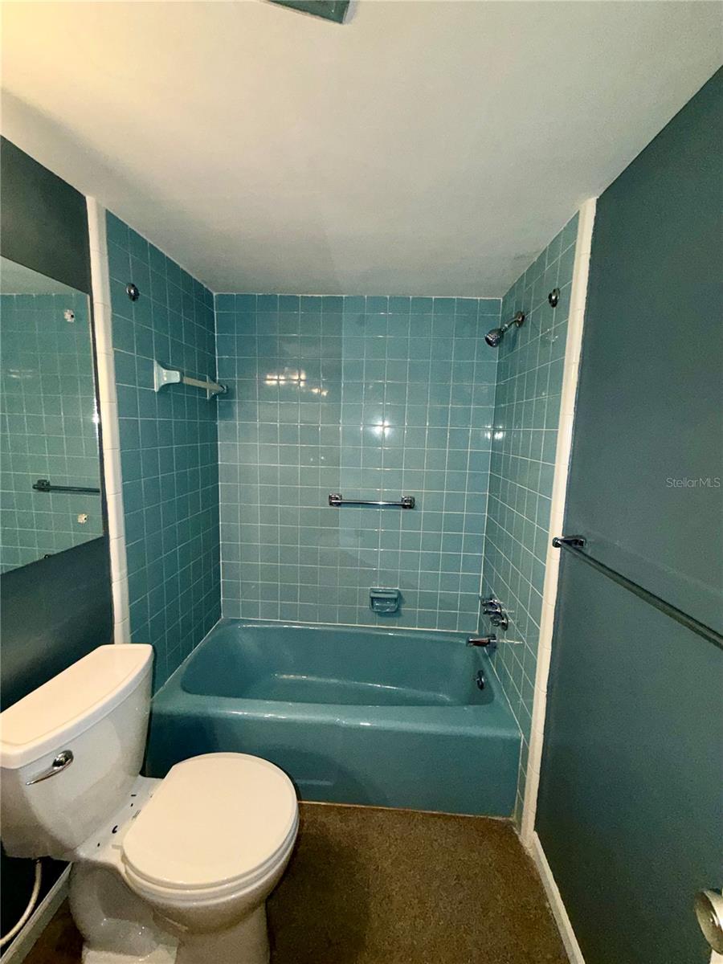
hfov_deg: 85.7
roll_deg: -2.1
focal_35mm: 14
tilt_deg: -7.7
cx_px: 362
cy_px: 482
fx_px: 390
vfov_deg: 102.1
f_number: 2.2
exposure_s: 1/60
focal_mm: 2.22
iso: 160
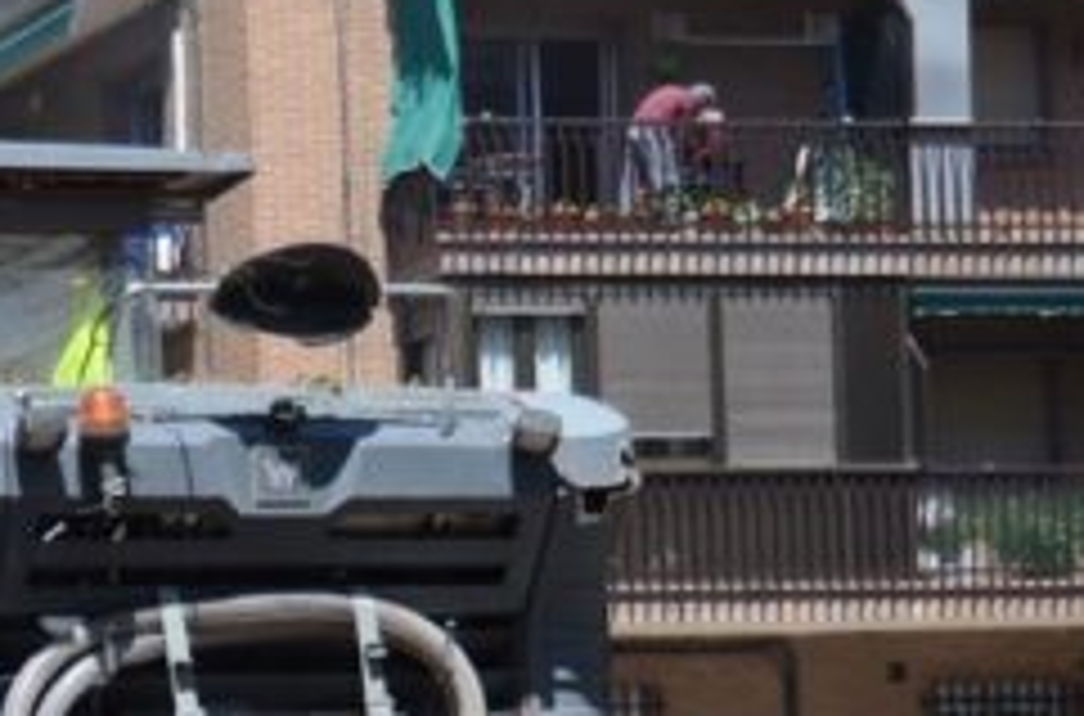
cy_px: 1009
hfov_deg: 13.3
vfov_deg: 8.7
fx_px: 4592
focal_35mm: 153
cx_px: 58
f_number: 4.2
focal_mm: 32
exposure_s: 1/2000
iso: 320
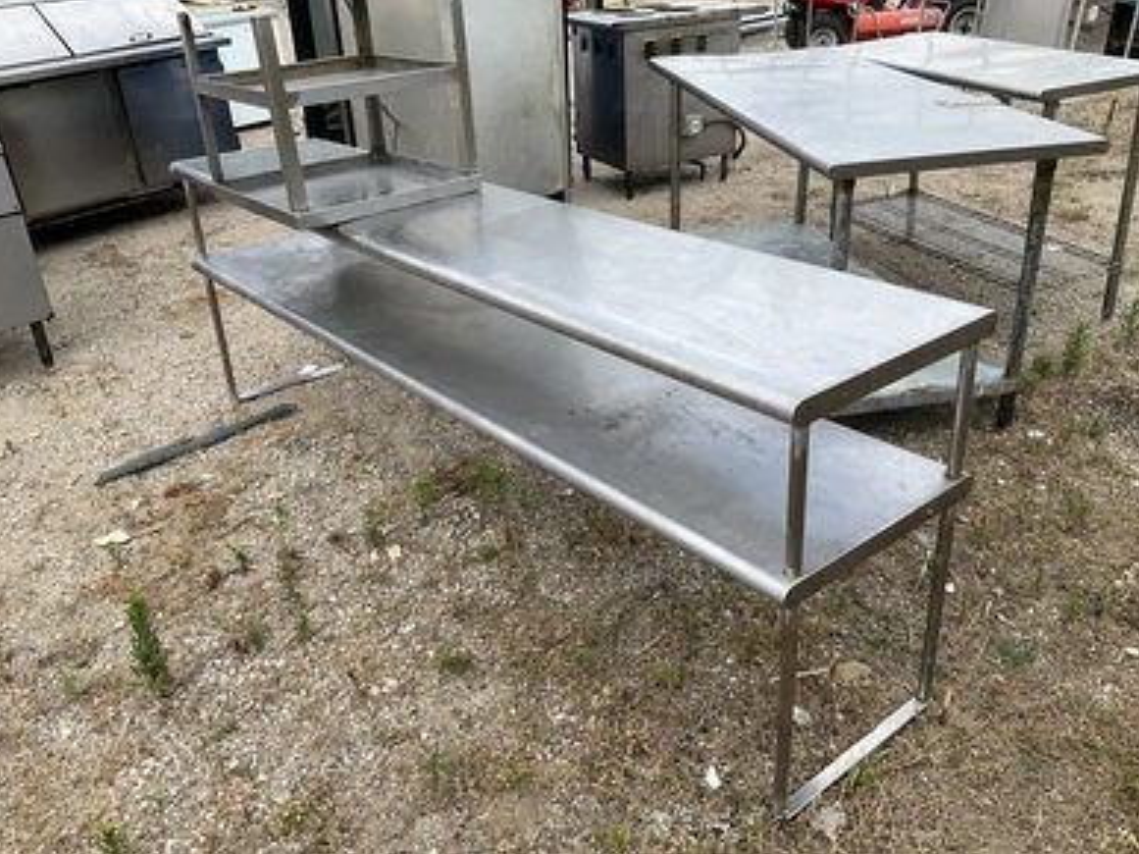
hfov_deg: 60.0
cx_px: 568
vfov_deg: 46.8
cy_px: 415
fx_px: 987
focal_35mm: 30
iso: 25
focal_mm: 3
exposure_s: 1/912
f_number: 1.8
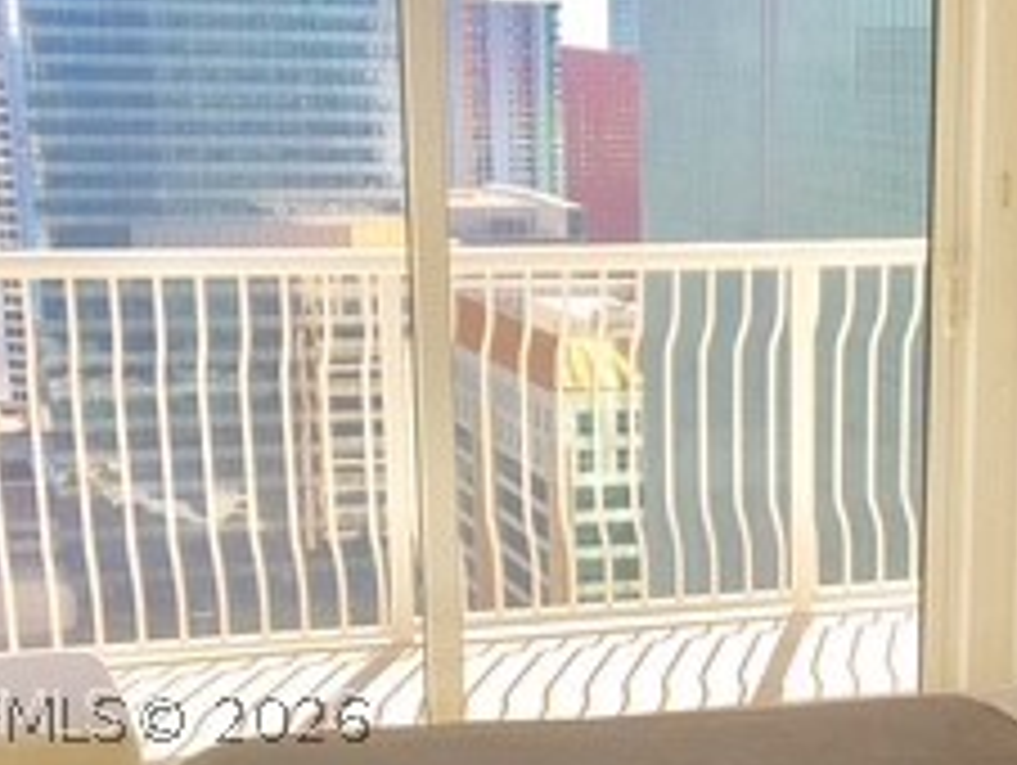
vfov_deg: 17.7
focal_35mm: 82
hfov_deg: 23.2
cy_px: 711
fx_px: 2412
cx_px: 904
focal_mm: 4.15
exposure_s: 1/466
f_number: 2.2
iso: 25
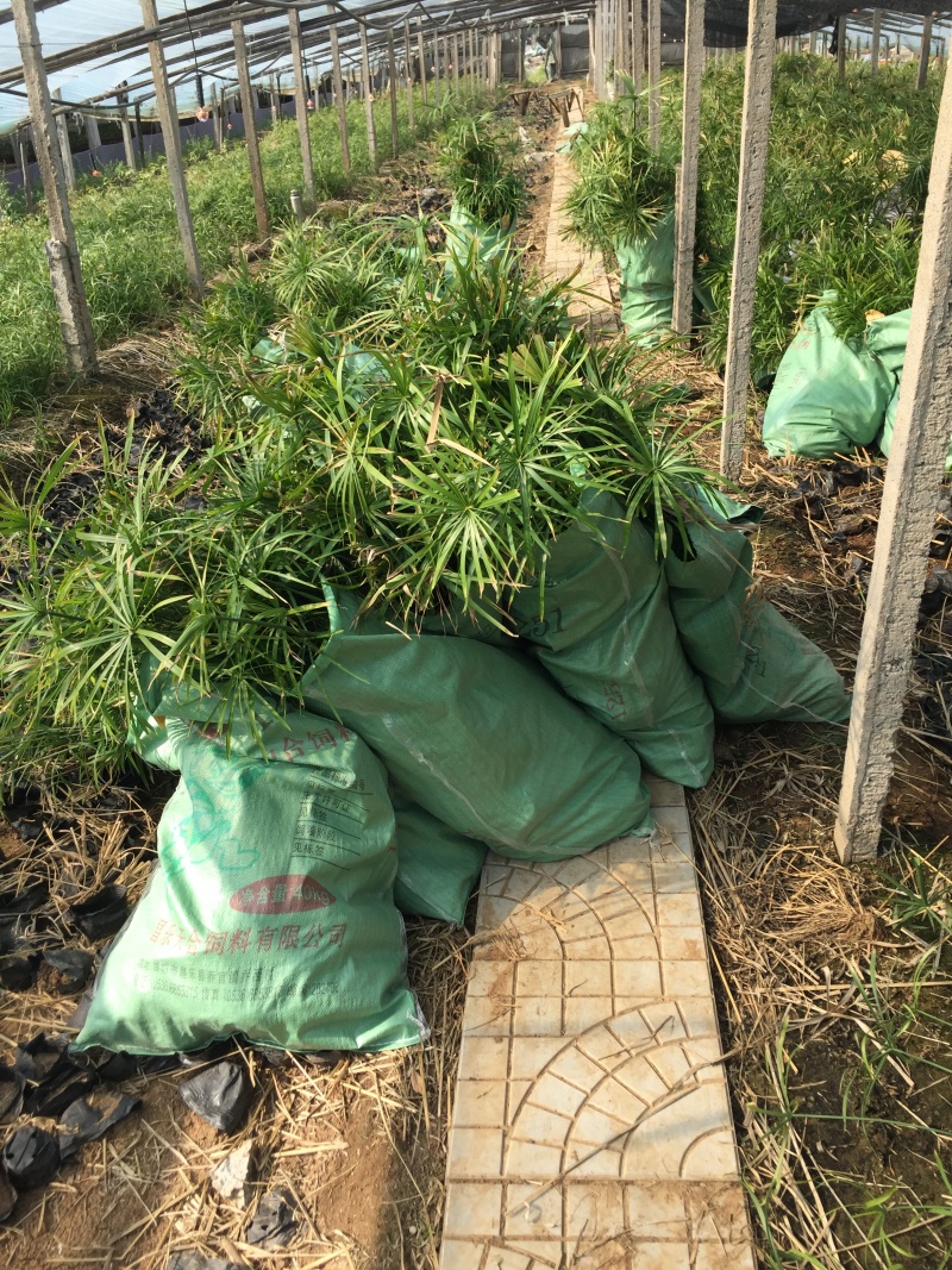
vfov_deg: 61.7
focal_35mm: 29
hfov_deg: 48.2
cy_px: 635
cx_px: 476
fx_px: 1064
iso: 32
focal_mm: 4.15
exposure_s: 1/1014
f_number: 2.2
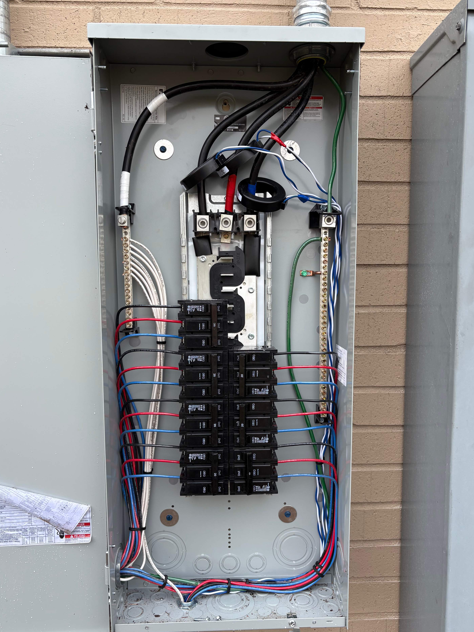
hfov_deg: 49.7
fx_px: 511
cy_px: 328
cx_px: 240
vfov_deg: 63.4
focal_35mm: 28
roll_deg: +0.0
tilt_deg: -5.5
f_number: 1.6
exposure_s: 1/535
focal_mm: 5.96
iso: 50
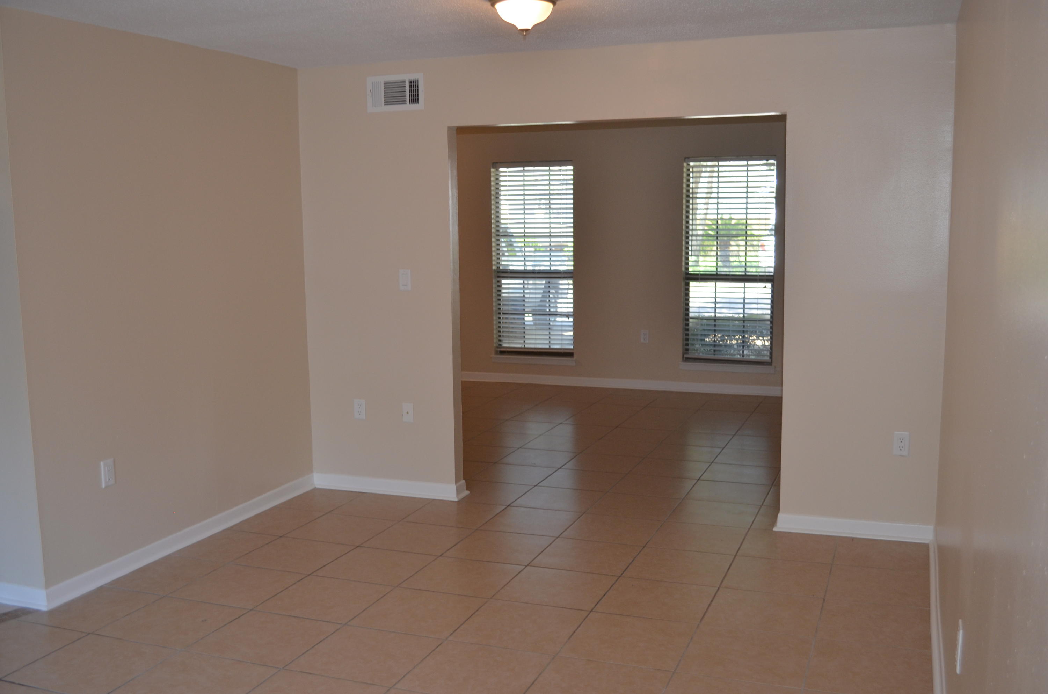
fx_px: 1046
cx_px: 524
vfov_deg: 36.7
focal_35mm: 36
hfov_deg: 53.2
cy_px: 347
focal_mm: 24
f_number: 4
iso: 400
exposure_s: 1/60
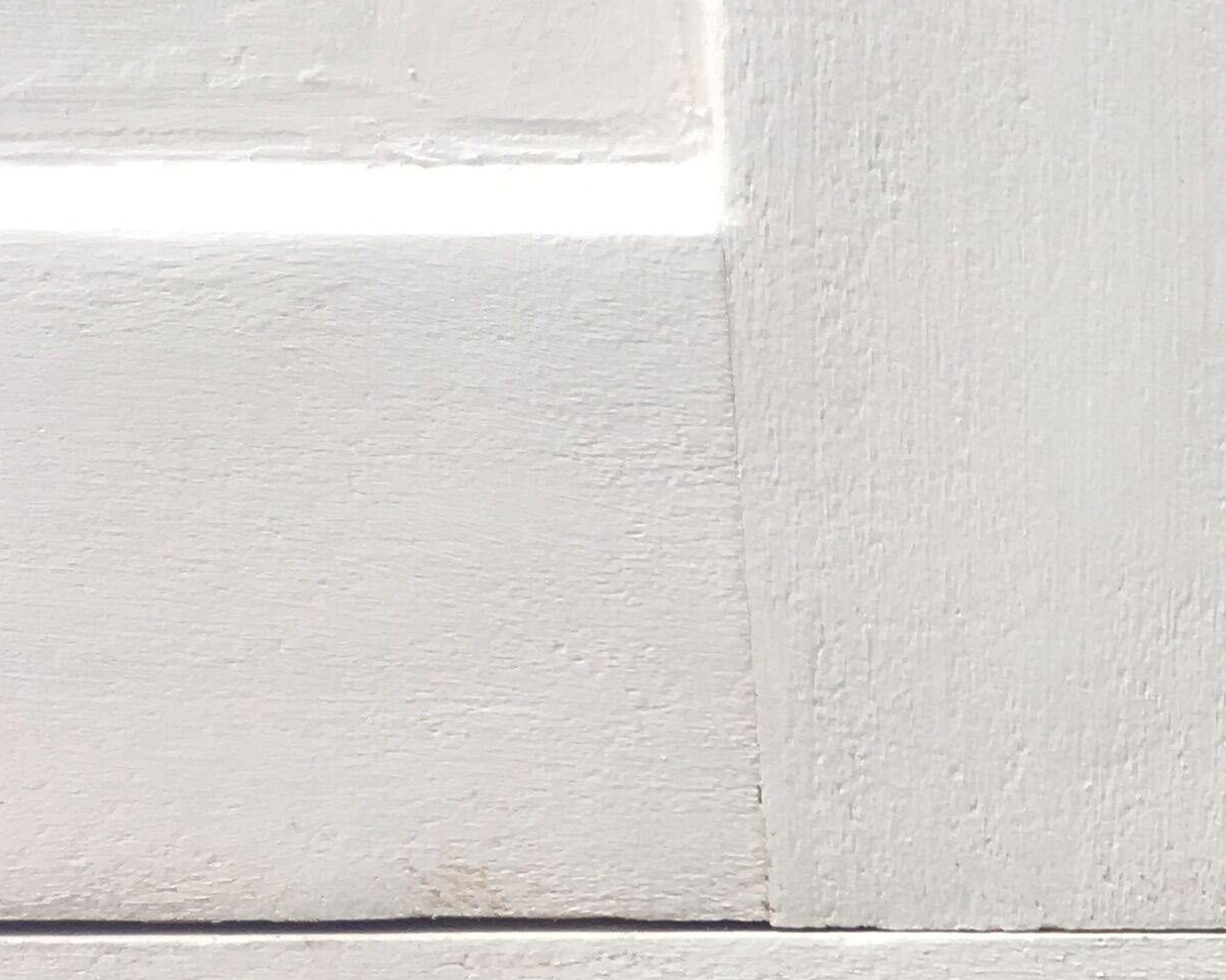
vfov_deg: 15.8
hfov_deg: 19.3
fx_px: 3411
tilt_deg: -17.5
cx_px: 1441
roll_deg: +0.8
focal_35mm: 94
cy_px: 1152
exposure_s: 1/1399
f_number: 2.2
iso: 25
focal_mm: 4.15
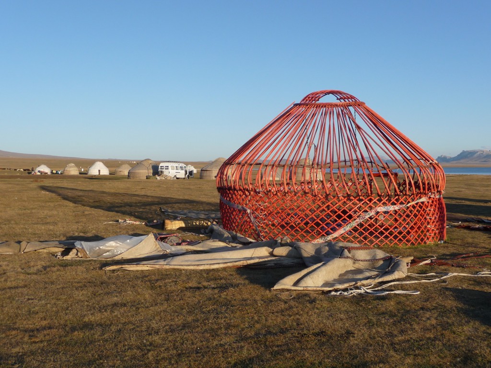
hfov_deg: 39.7
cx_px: 246
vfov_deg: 30.3
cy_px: 184
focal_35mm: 48
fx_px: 681
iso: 100
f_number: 4.2
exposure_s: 1/400
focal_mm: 8
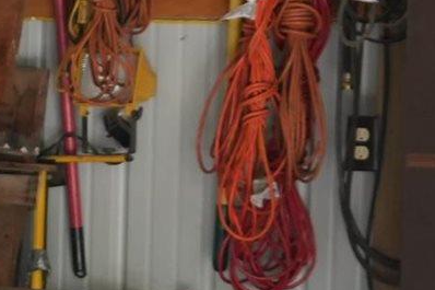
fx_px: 3358
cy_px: 259
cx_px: -381
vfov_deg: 4.9
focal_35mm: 278
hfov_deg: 7.2
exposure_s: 1/160
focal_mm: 36
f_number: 4
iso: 800
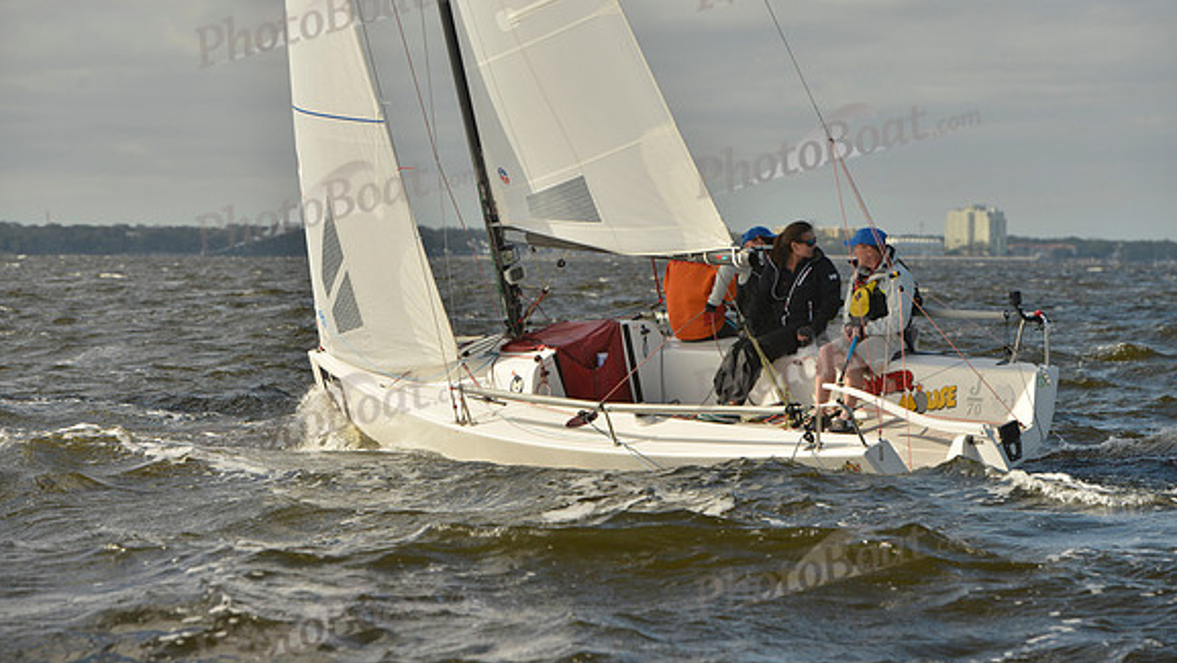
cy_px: 280
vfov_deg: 7.7
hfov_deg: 13.6
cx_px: 590
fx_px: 4933
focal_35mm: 158
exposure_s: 1/1250
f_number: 8
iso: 200
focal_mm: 150
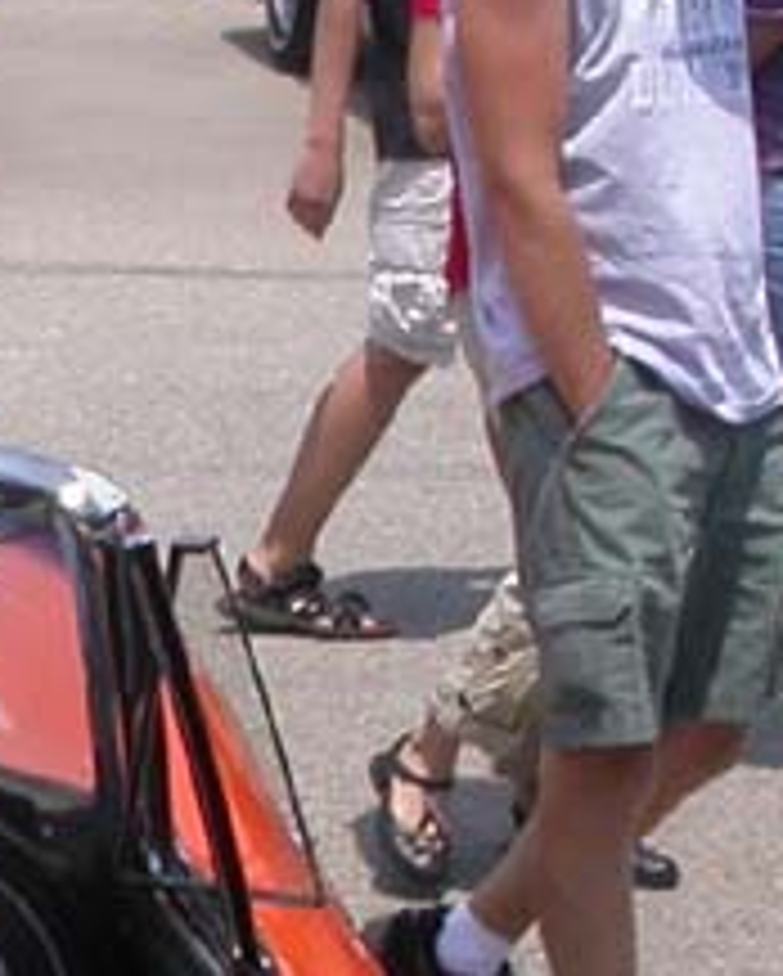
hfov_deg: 8.6
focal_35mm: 175
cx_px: -428
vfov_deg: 11.0
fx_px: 5062
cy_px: 837
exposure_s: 1/387
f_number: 7.5
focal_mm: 7.85
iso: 100
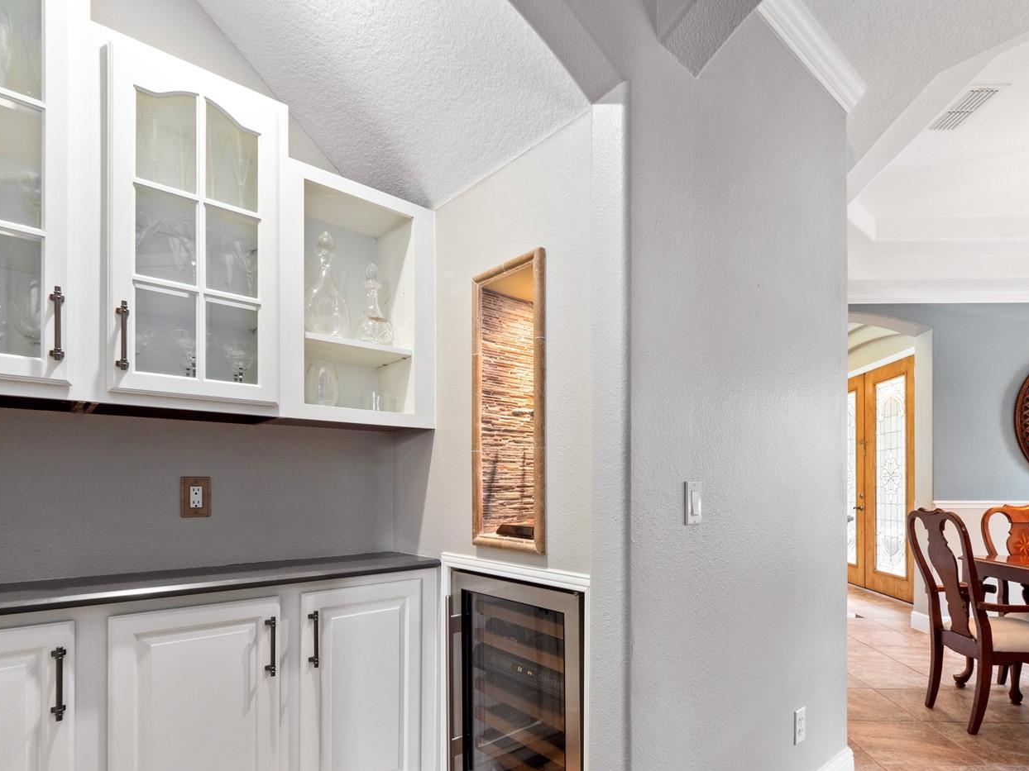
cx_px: 550
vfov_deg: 70.4
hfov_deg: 87.6
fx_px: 535
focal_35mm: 18
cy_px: 483
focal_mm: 7
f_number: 8
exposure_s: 1/2
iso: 320
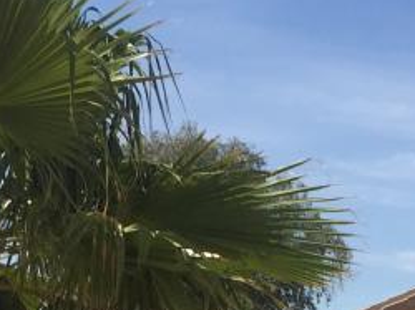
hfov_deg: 16.2
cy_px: 600
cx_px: 410
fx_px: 1425
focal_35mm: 119
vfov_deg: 11.3
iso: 32
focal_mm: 4.15
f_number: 2.2
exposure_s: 1/2198
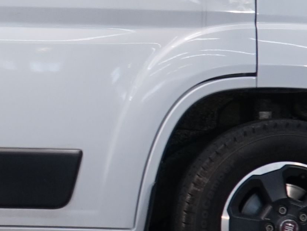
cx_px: -421
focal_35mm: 371
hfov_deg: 5.2
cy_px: -93
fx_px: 3290
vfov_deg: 4.0
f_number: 5.6
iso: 320
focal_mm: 53
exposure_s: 1/15
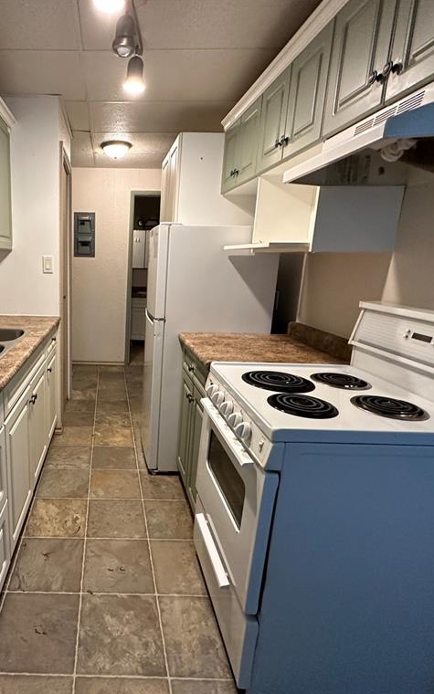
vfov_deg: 85.1
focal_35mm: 20
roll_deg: -1.3
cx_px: 102
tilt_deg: -12.3
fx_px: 378
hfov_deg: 56.4
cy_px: 346
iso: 320
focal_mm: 2.22
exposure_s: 1/60
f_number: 2.2
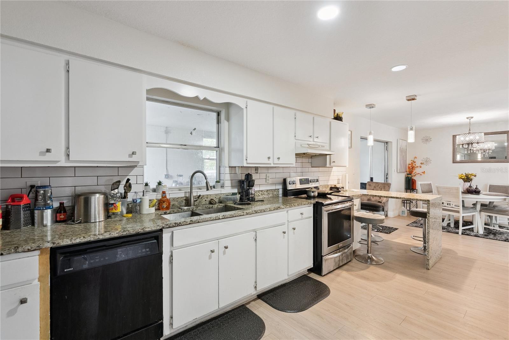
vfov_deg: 73.8
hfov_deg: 96.7
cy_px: 170
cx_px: 254
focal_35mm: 16
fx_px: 226
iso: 2500
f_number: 7.1
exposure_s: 1/50
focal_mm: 16
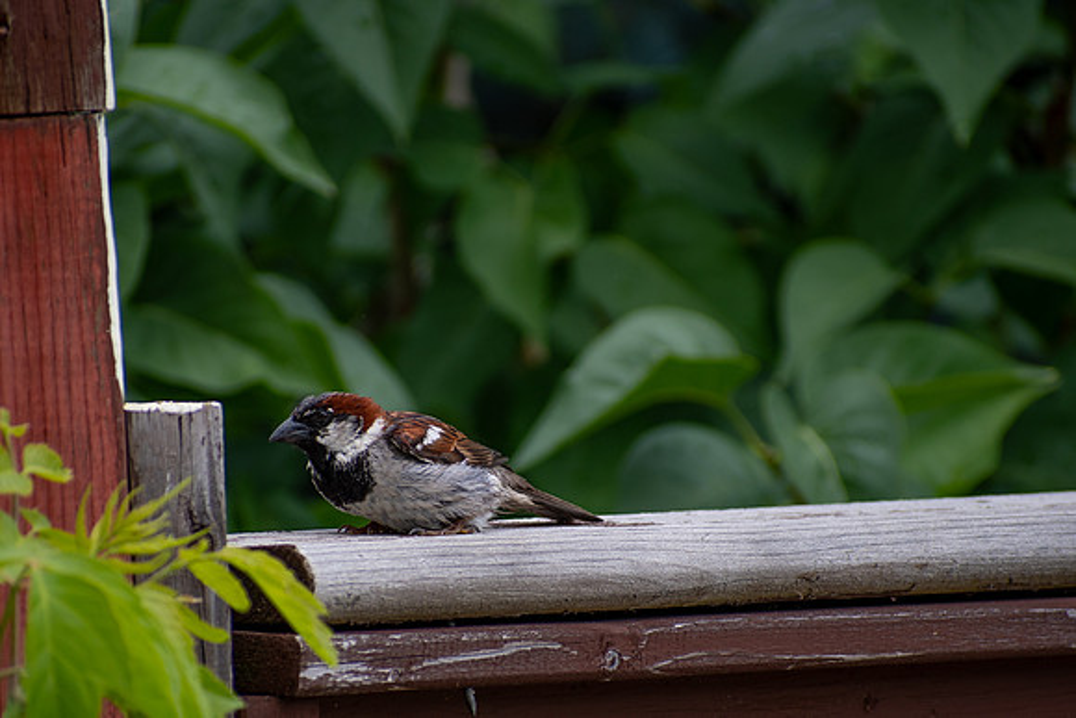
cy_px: 493
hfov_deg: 3.3
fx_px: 18550
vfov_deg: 2.2
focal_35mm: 621
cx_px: 494
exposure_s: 1/400
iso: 100
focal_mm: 300
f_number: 6.3
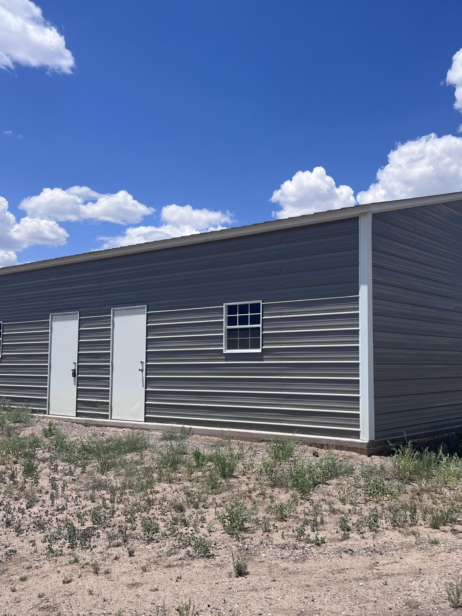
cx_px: 303
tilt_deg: +7.4
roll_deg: -0.4
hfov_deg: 40.2
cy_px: 306
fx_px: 623
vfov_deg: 52.6
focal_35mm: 35
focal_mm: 5.7
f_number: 1.5
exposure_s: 1/5882
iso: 50
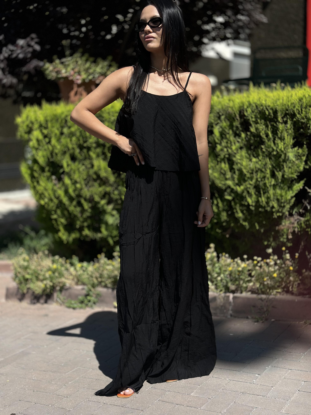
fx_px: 575
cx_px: 156
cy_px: 208
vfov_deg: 39.7
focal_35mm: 48
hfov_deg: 30.3
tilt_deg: -9.6
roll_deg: +1.3
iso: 100
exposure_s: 1/4566
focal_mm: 6.86
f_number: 1.78
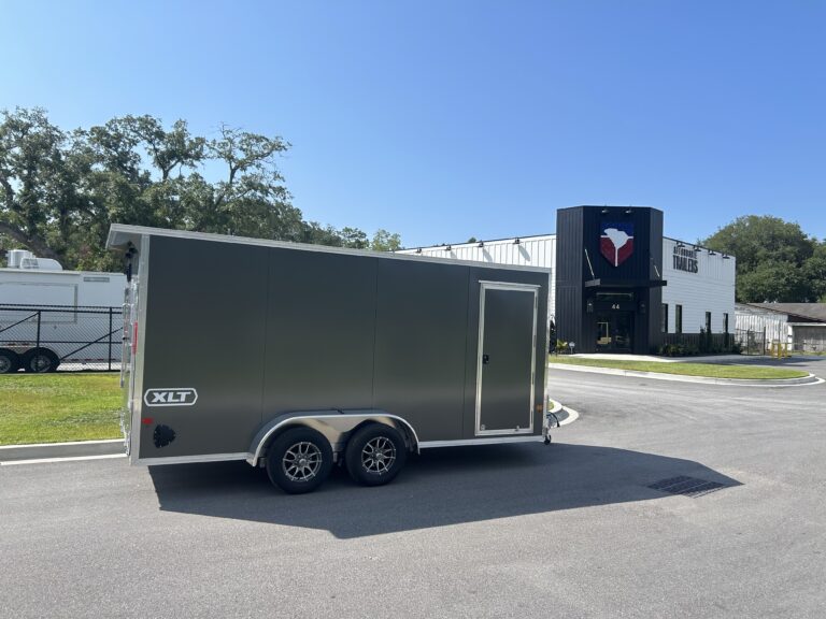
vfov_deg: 53.1
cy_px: 310
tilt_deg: +1.7
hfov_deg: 67.3
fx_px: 620
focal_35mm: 26
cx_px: 413
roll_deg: -0.9
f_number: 1.5
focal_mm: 5.7
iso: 50
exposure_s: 1/3831
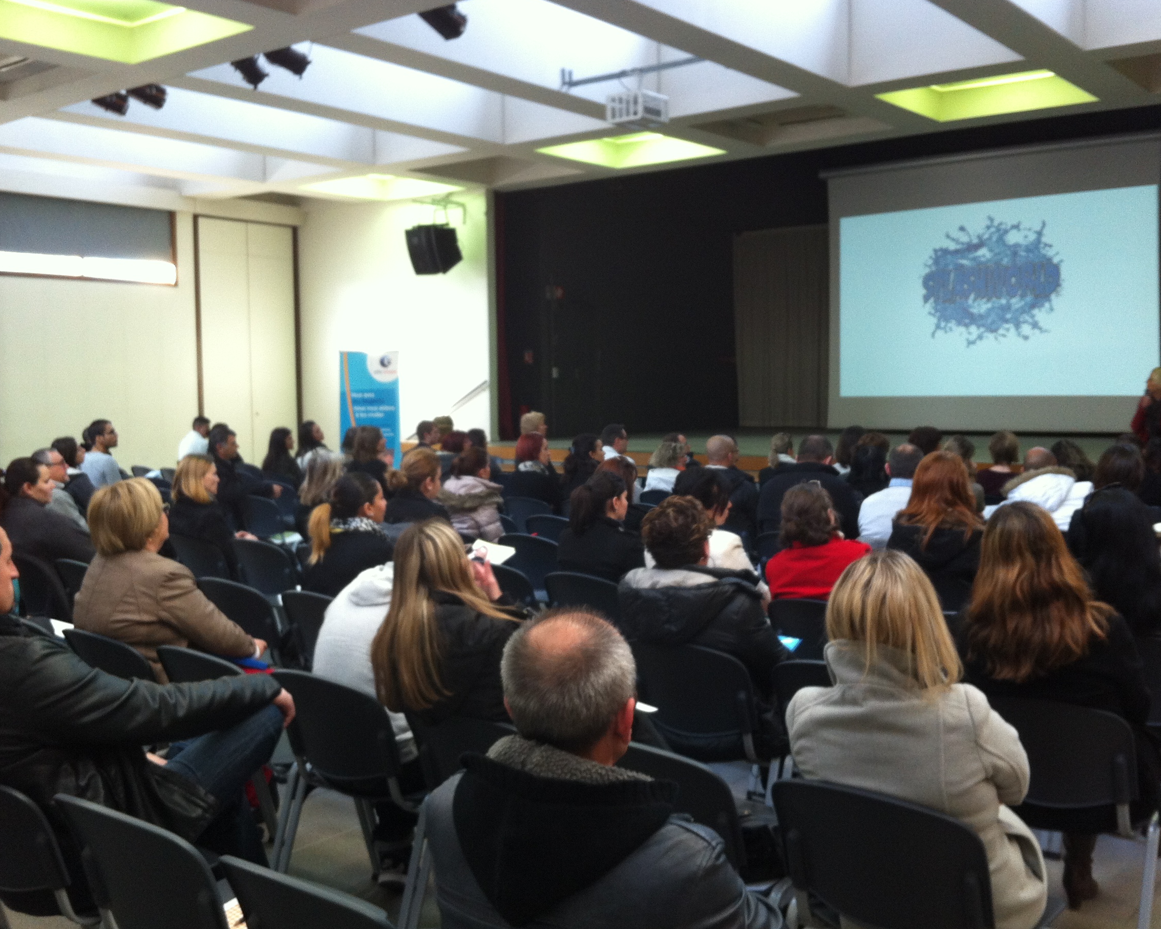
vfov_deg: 38.2
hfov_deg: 46.8
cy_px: 458
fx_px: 1340
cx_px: 592
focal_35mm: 39
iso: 125
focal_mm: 3.85
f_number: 2.8
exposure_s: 1/15
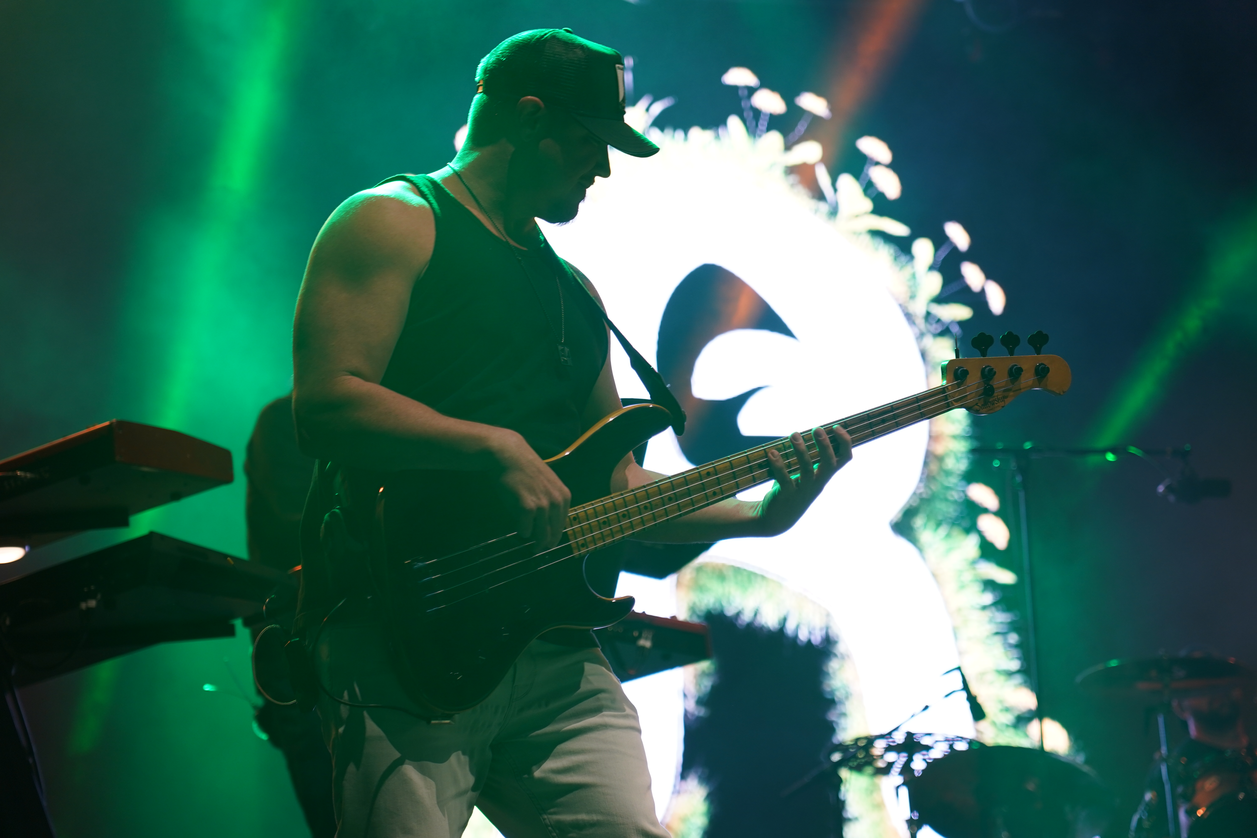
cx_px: 628
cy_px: 419
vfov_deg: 13.0
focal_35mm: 105
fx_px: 3666
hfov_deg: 19.5
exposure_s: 1/160
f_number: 4
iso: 500
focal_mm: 105
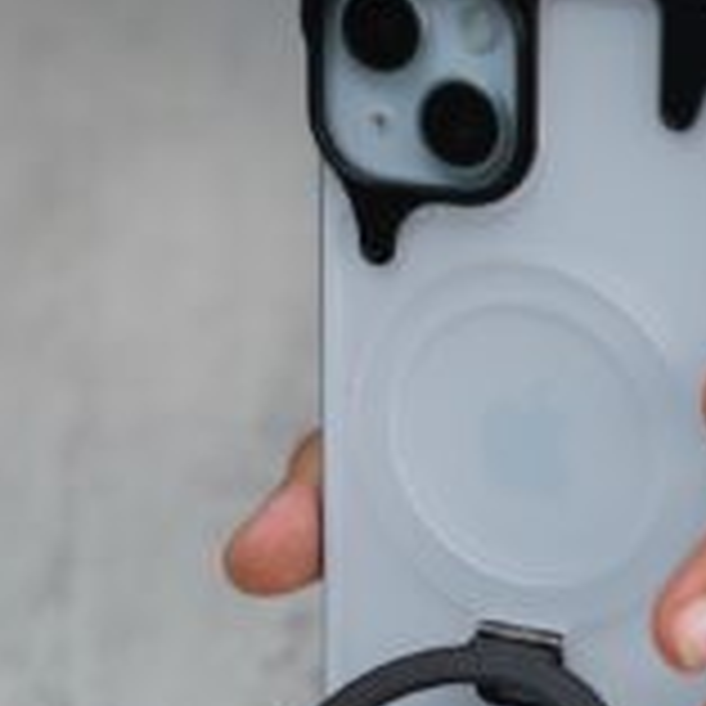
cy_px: 438
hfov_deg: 10.8
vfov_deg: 10.8
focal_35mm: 162
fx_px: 3738
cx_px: 486
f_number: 3.5
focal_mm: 75
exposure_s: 1/160
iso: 1600
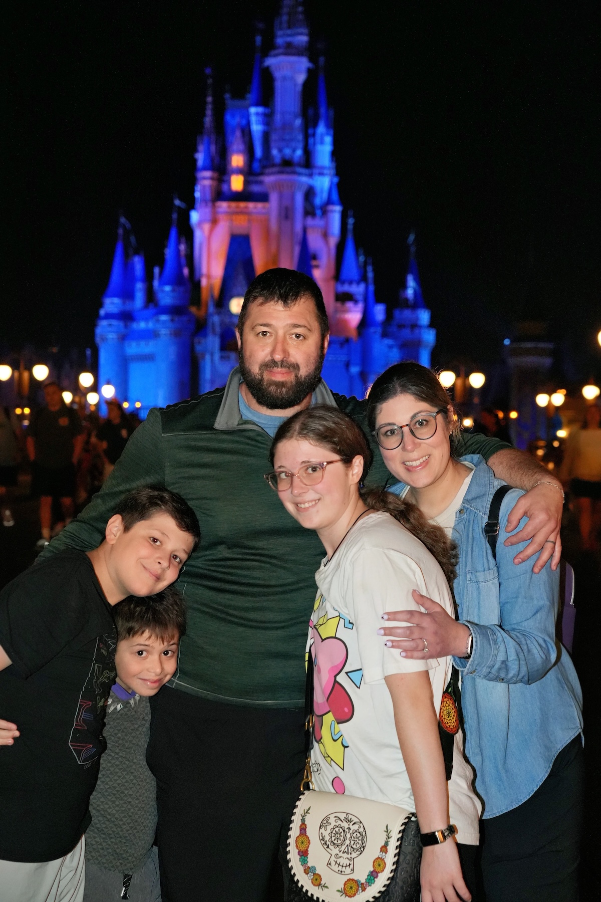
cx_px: 300
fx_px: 1477
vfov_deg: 33.9
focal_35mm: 59
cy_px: 451
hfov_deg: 23.0
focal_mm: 59
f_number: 5
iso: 6400
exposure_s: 1/60
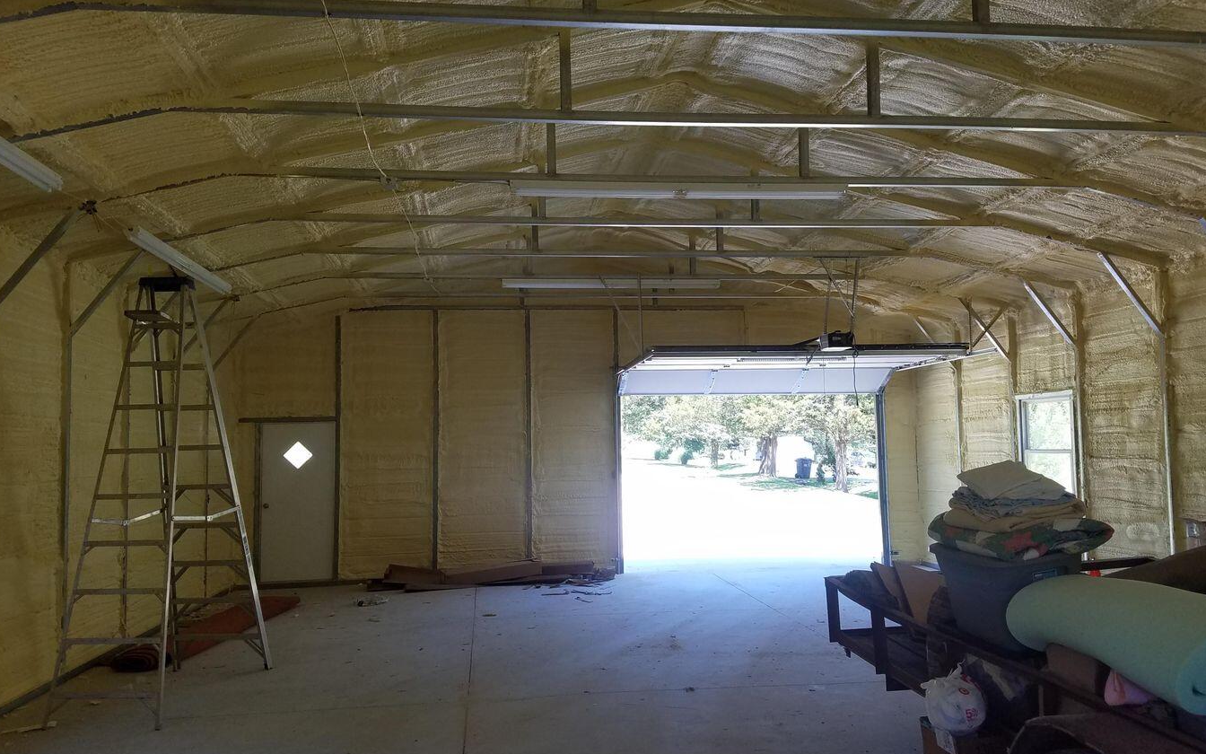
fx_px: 920
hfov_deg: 66.5
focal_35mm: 28
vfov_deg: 44.5
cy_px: 358
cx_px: 603
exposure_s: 1/171
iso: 50
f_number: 1.7
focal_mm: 4.2
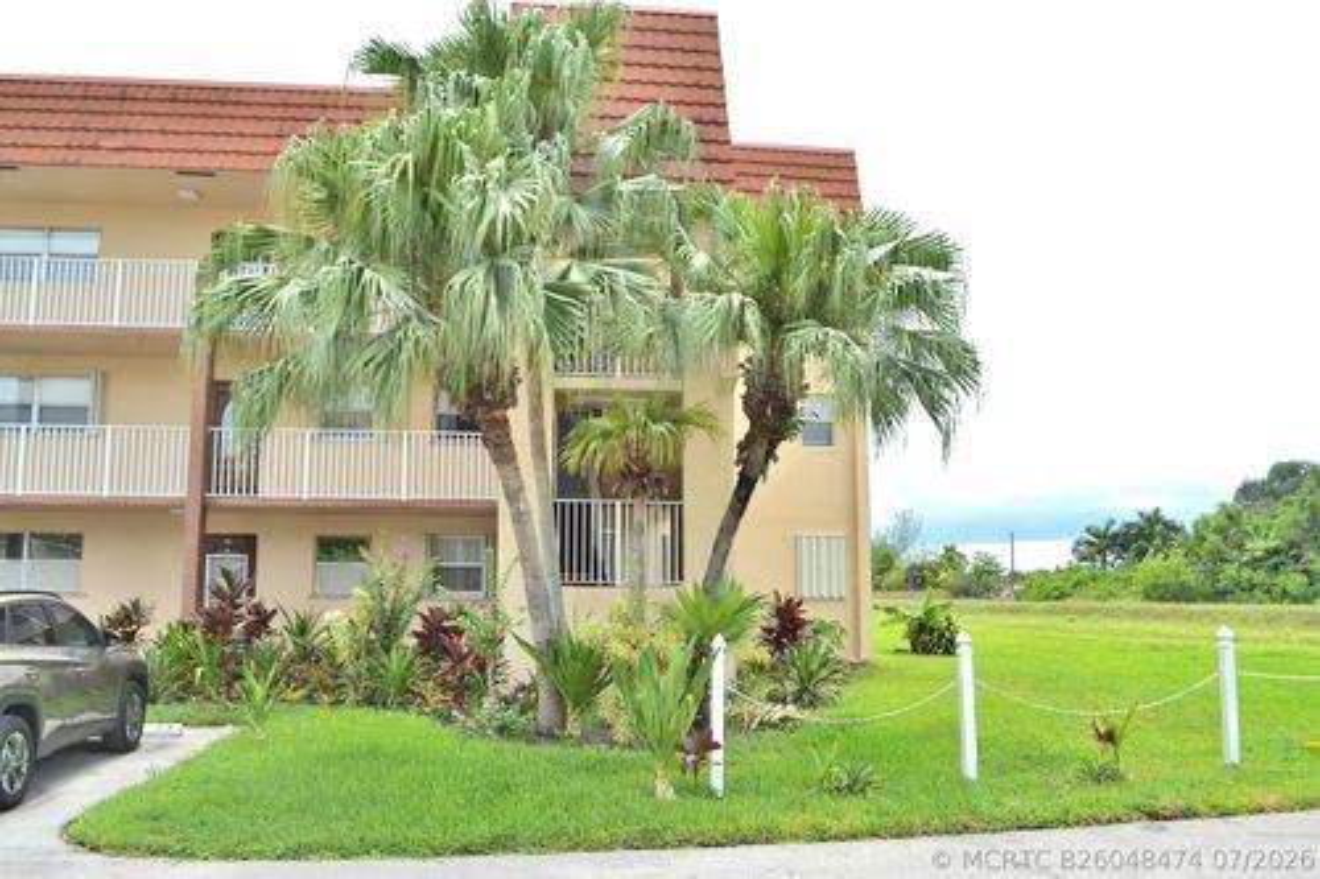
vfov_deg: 47.9
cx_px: 660
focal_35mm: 27
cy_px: 440
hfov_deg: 67.4
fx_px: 990
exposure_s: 1/200
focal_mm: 18
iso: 100
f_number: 8
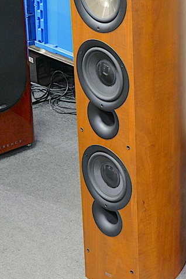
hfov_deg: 11.9
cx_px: 201
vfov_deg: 18.1
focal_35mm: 113
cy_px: 128
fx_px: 876
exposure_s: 3.2
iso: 100
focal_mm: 9.6
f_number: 8
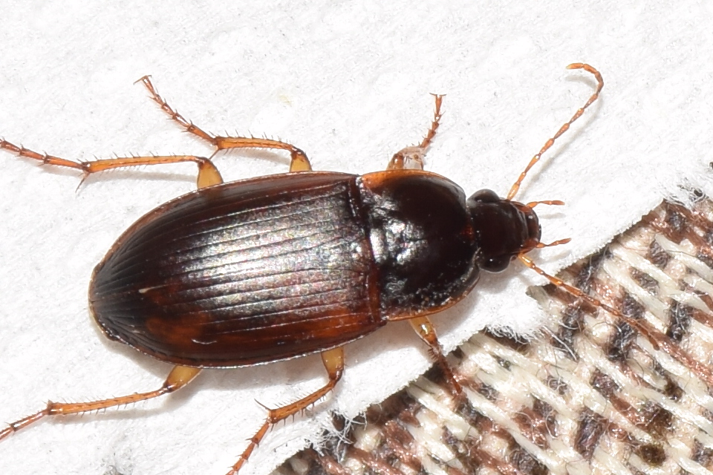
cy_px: 238
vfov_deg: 6.5
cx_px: 356
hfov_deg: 9.8
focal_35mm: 210
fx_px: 4159
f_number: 13
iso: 100
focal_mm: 140
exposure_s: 1/160
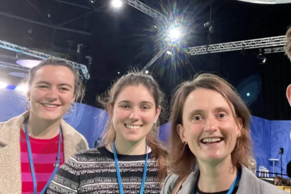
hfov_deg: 45.1
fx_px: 340
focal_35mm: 42
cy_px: 58
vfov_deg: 31.5
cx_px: 212
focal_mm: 2.71
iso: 400
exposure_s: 1/38
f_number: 2.2
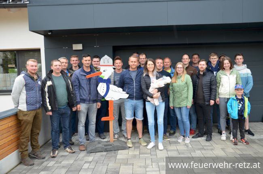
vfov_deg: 39.8
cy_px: 87
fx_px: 240
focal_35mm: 33
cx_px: 132
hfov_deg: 57.3
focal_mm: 22
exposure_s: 1/125
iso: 360
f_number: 5.6
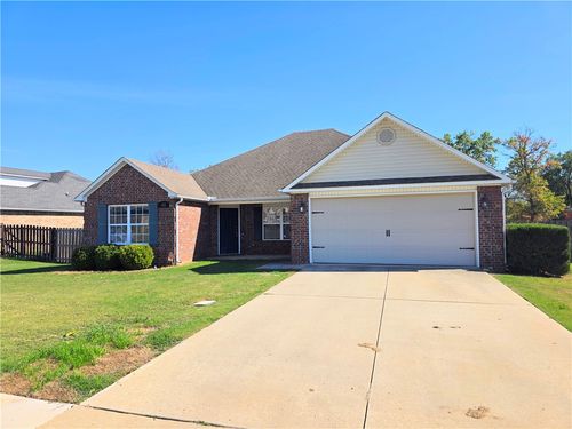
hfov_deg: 73.9
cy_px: 214
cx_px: 286
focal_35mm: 23
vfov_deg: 58.9
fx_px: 380
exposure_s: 1/6574
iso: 80
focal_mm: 6.3
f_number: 1.7
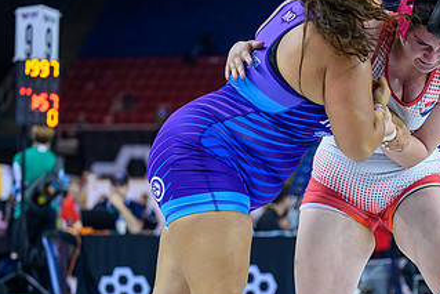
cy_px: 203
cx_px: 359
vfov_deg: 10.3
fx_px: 1626
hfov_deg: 15.3
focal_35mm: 133
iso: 2000
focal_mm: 70
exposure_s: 1/800
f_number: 2.8
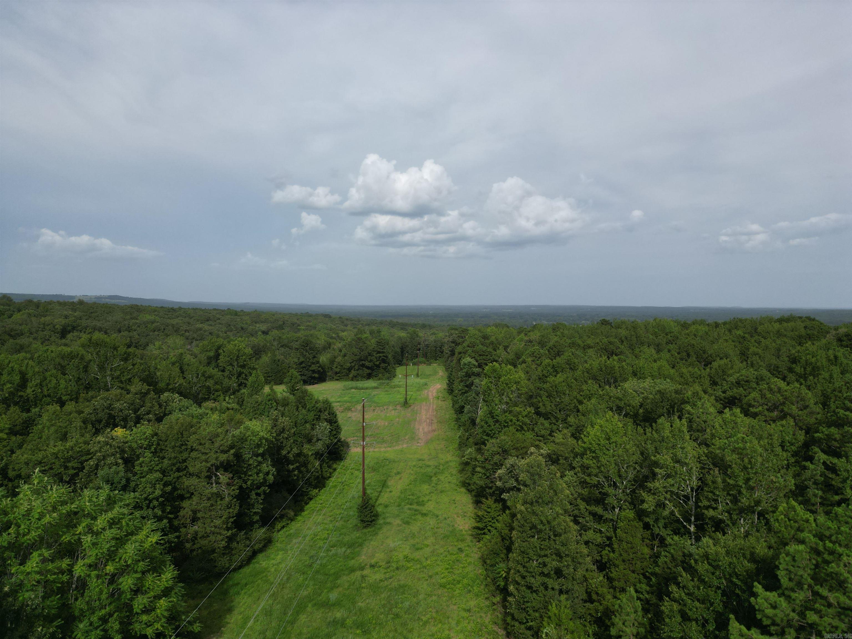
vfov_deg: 56.8
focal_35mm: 24
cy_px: 320
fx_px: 591
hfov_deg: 71.6
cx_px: 426
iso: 100
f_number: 1.7
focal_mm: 6.72
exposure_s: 1/3200
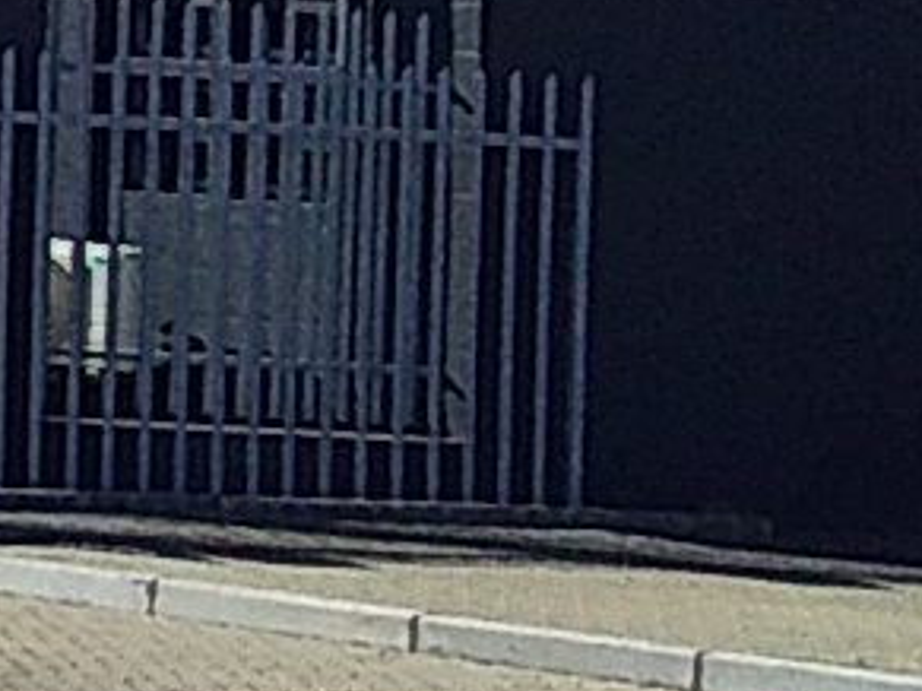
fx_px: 5804
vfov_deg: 6.7
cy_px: -479
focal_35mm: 218
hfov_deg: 7.8
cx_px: -1904
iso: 40
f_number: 2.2
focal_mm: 3.3
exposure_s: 1/1516
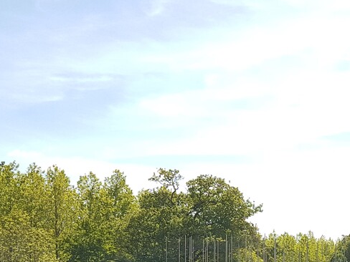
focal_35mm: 64
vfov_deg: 21.5
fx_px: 647
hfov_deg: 28.3
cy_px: 300
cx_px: 356
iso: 40
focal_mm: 4.2
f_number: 1.7
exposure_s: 1/1680
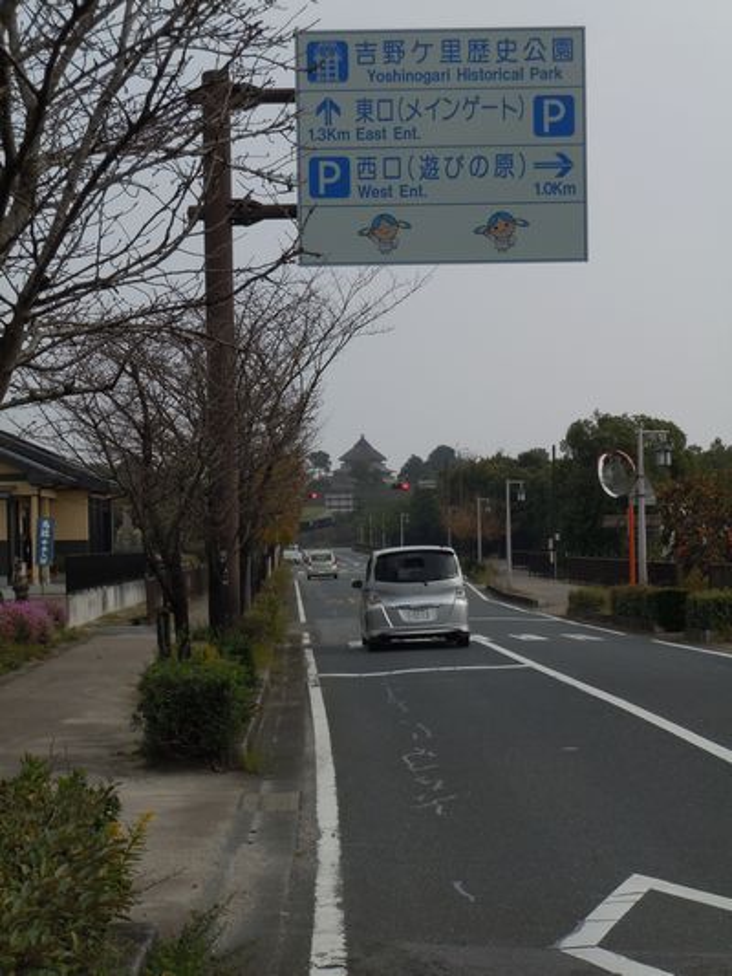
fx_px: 2452
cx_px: 366
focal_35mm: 87
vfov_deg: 22.5
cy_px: 488
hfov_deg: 17.0
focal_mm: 15.6
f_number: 5.3
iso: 100
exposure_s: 1/500
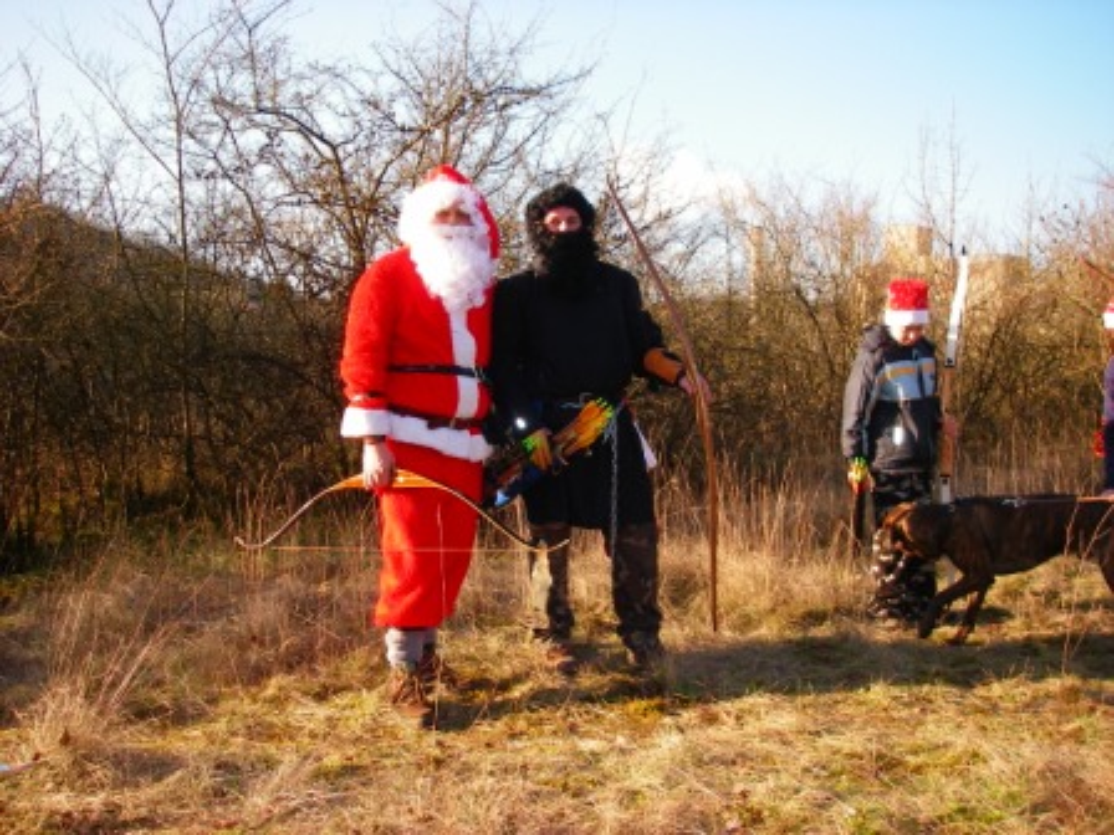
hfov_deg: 49.0
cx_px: 557
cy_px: 418
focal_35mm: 38
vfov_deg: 37.7
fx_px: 1223
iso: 64
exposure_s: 1/250
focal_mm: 6.3
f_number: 3.3
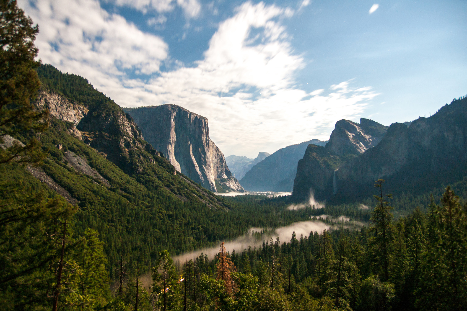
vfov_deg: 50.4
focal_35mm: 26
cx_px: 234
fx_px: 331
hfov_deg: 70.4
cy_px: 156
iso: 100
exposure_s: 30
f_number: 2.8
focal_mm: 17
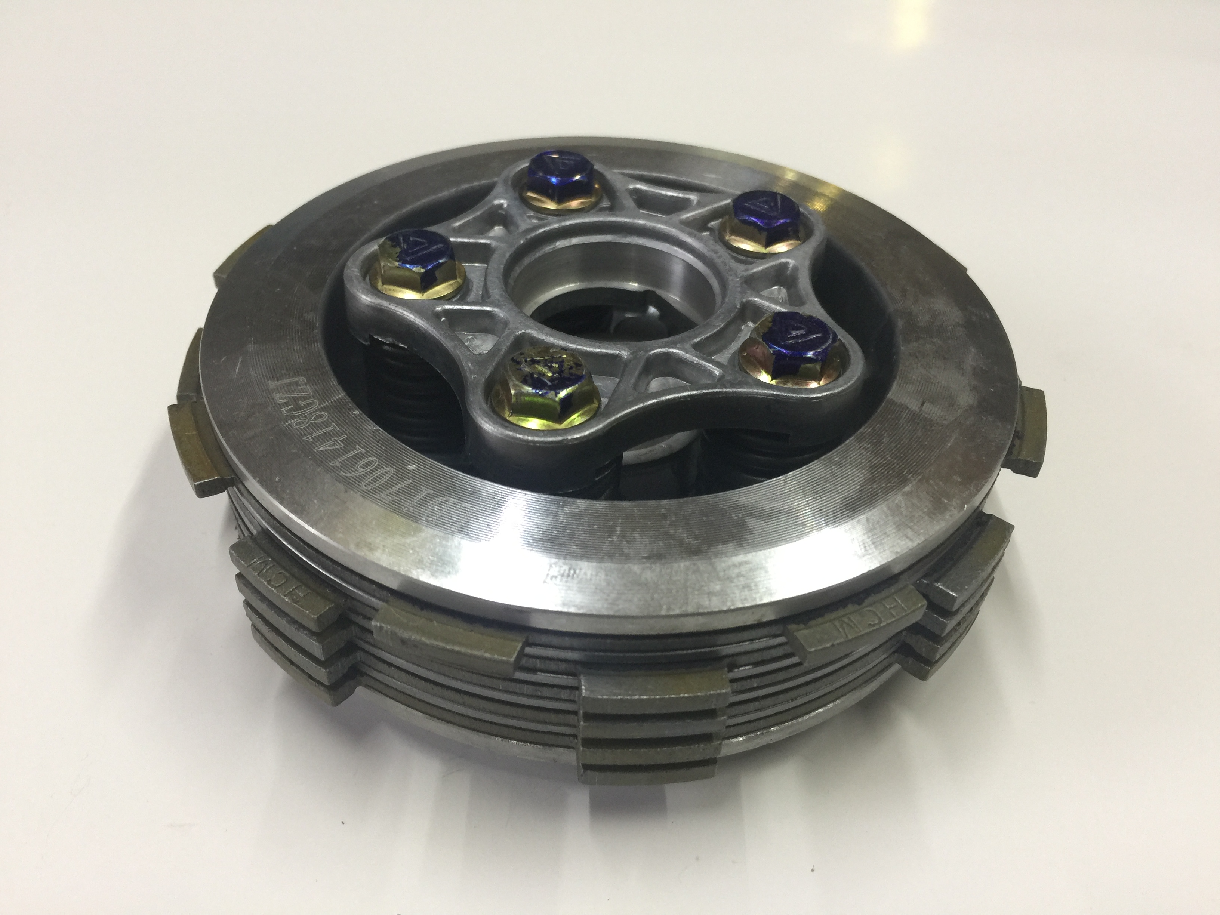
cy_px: 458
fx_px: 1022
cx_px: 610
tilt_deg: -42.8
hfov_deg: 61.7
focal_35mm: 29
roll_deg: -3.3
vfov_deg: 48.2
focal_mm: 4.15
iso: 64
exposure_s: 1/17
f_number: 2.2
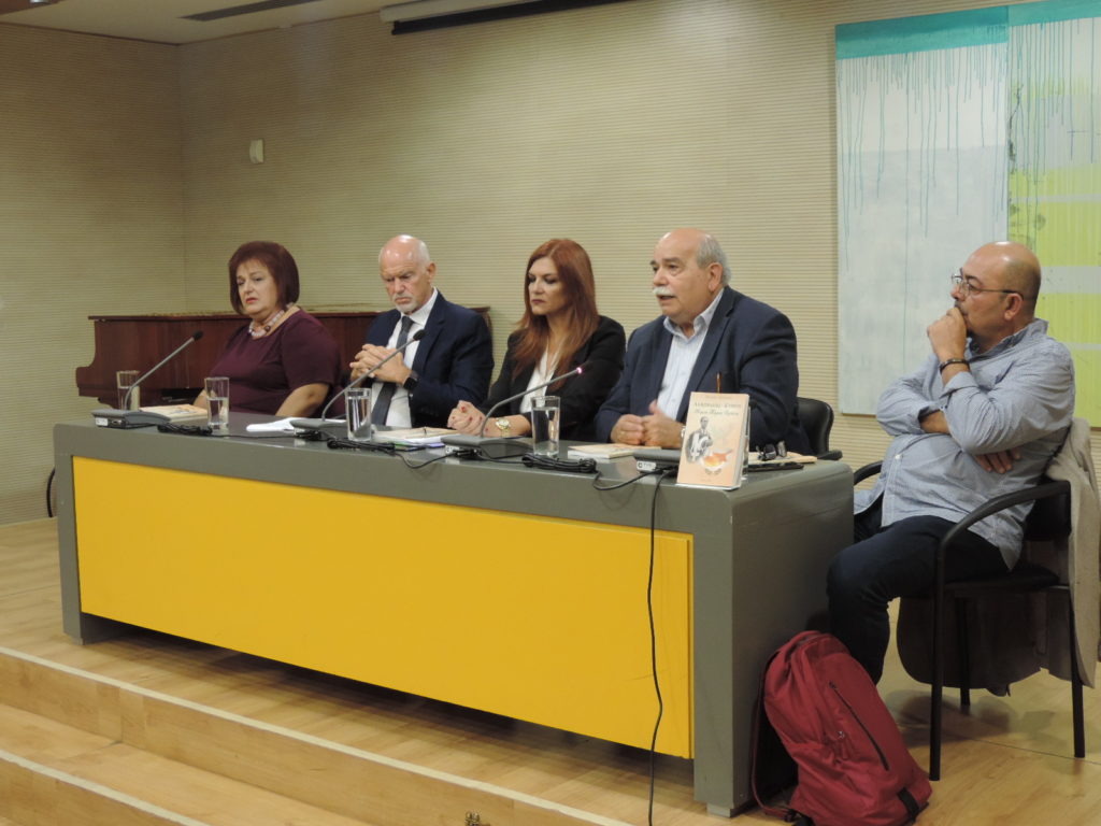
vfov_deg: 30.9
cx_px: 550
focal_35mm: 47
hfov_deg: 40.4
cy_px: 413
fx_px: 1495
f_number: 3.5
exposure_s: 1/15
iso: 400
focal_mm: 8.3
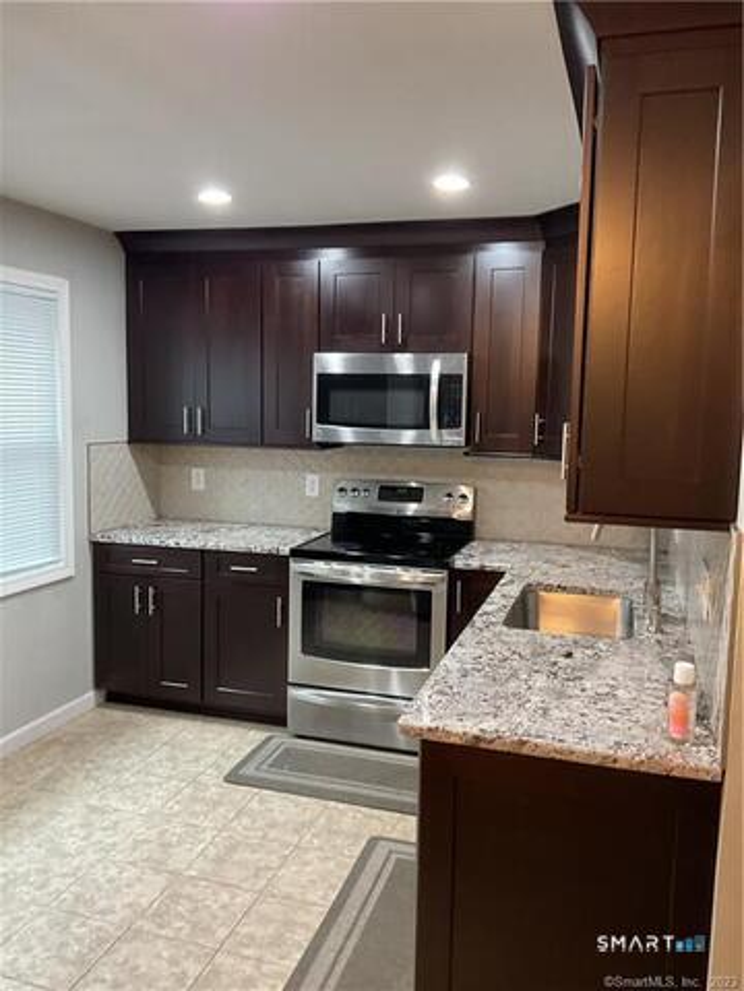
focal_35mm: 29
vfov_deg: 61.7
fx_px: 831
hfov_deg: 48.2
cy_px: 496
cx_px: 372
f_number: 1.8
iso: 200
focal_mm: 3
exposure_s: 1/40
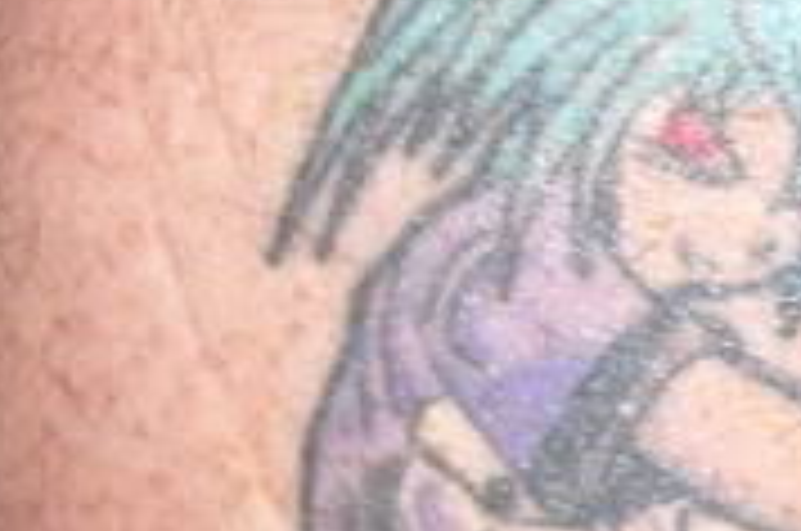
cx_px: 1336
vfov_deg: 7.7
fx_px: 3953
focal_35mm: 178
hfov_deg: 11.0
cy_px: 450
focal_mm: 6.3
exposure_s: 1/60
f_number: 2.8
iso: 50
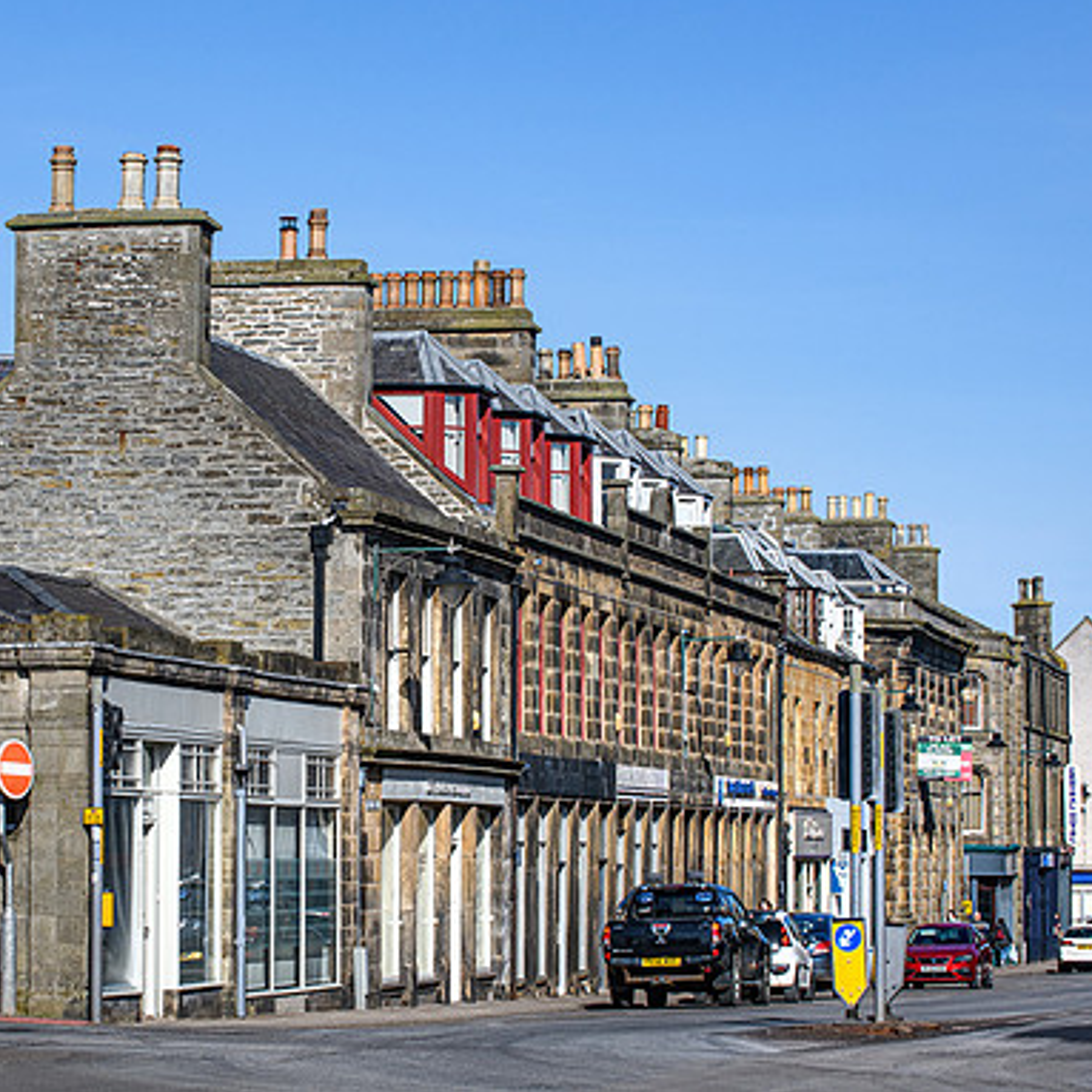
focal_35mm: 138
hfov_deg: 12.6
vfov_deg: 12.7
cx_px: 331
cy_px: 581
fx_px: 4925
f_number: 13
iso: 400
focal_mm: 98
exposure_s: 1/800
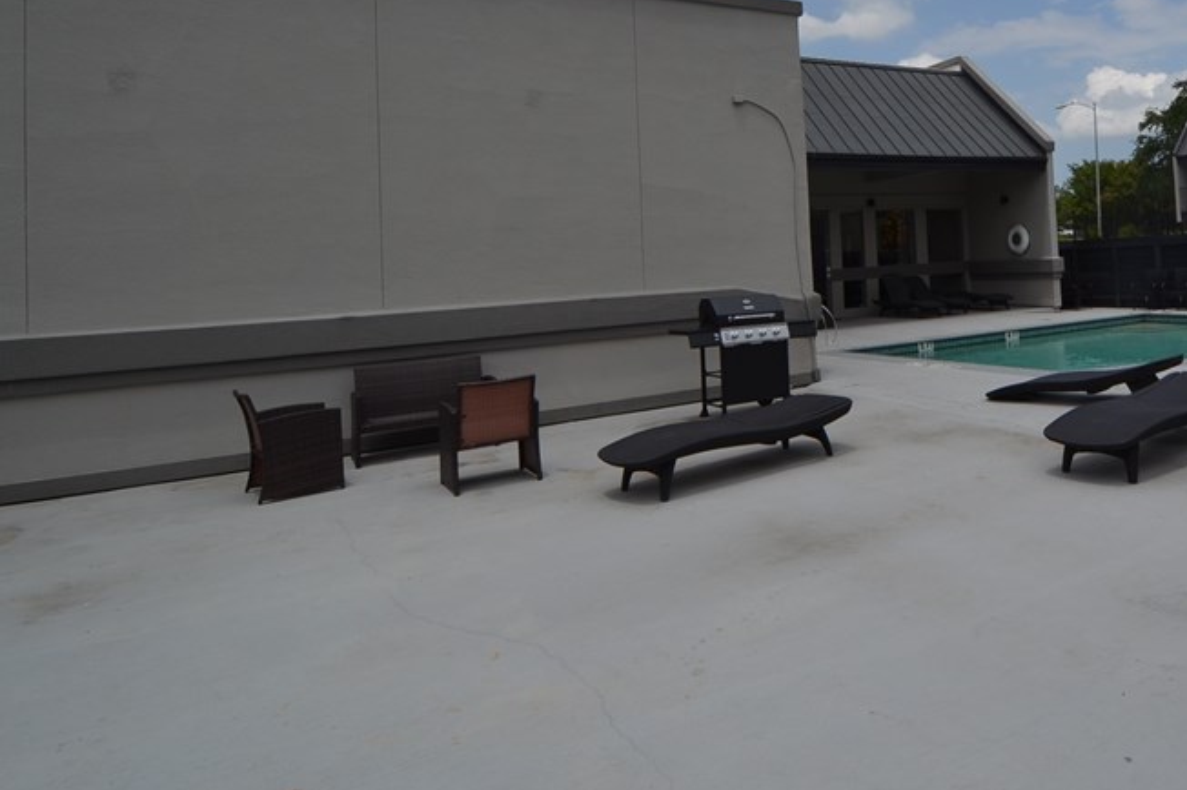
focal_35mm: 25
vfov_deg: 49.4
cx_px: 887
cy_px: 209
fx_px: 824
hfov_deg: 67.1
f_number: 9
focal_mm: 10
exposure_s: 1/320
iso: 100
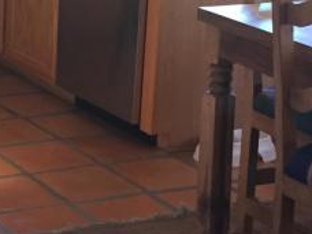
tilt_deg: -12.0
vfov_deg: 11.3
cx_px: -92
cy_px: -1
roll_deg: -0.3
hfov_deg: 14.5
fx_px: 1172
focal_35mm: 130
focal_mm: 4.15
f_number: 2.2
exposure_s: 1/30
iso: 125
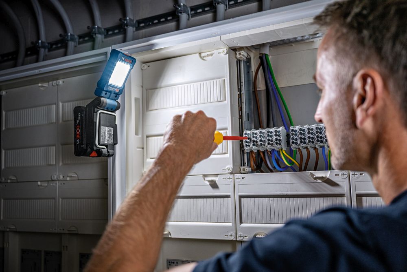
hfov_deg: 54.4
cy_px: 136
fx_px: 396
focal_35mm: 35
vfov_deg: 37.9
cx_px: 204
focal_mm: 35
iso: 320
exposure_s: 1/80
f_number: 3.2
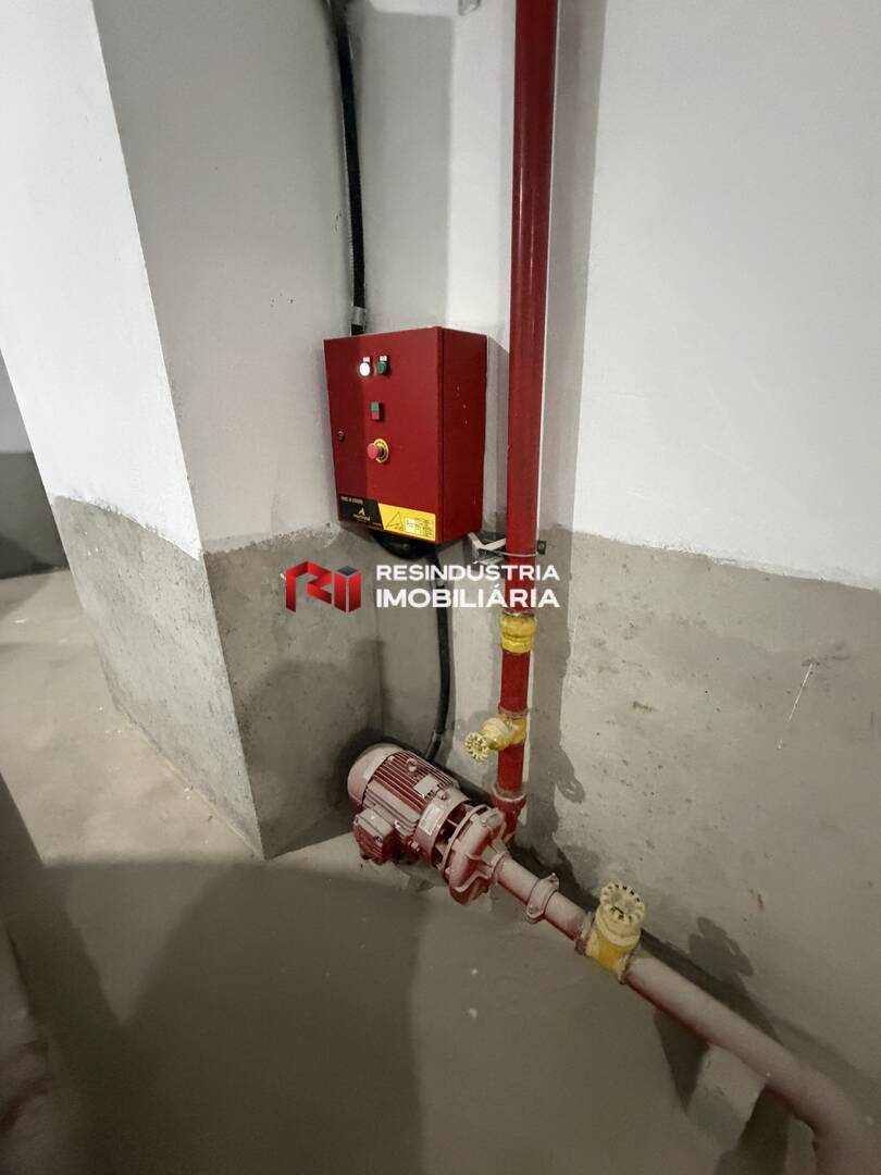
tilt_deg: -19.4
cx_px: 440
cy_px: 588
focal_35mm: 14
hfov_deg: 85.7
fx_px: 475
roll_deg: -1.2
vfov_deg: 102.1
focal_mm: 2.22
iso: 1000
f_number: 2.2
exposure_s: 1/60
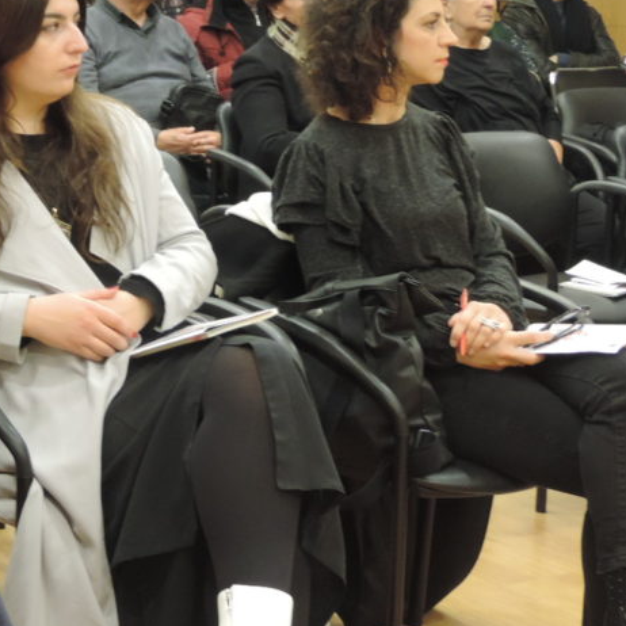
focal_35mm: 98
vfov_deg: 17.6
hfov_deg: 17.5
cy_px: 131
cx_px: 50
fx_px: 2005
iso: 450
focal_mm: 8.9
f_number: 3.6
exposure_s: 1/13
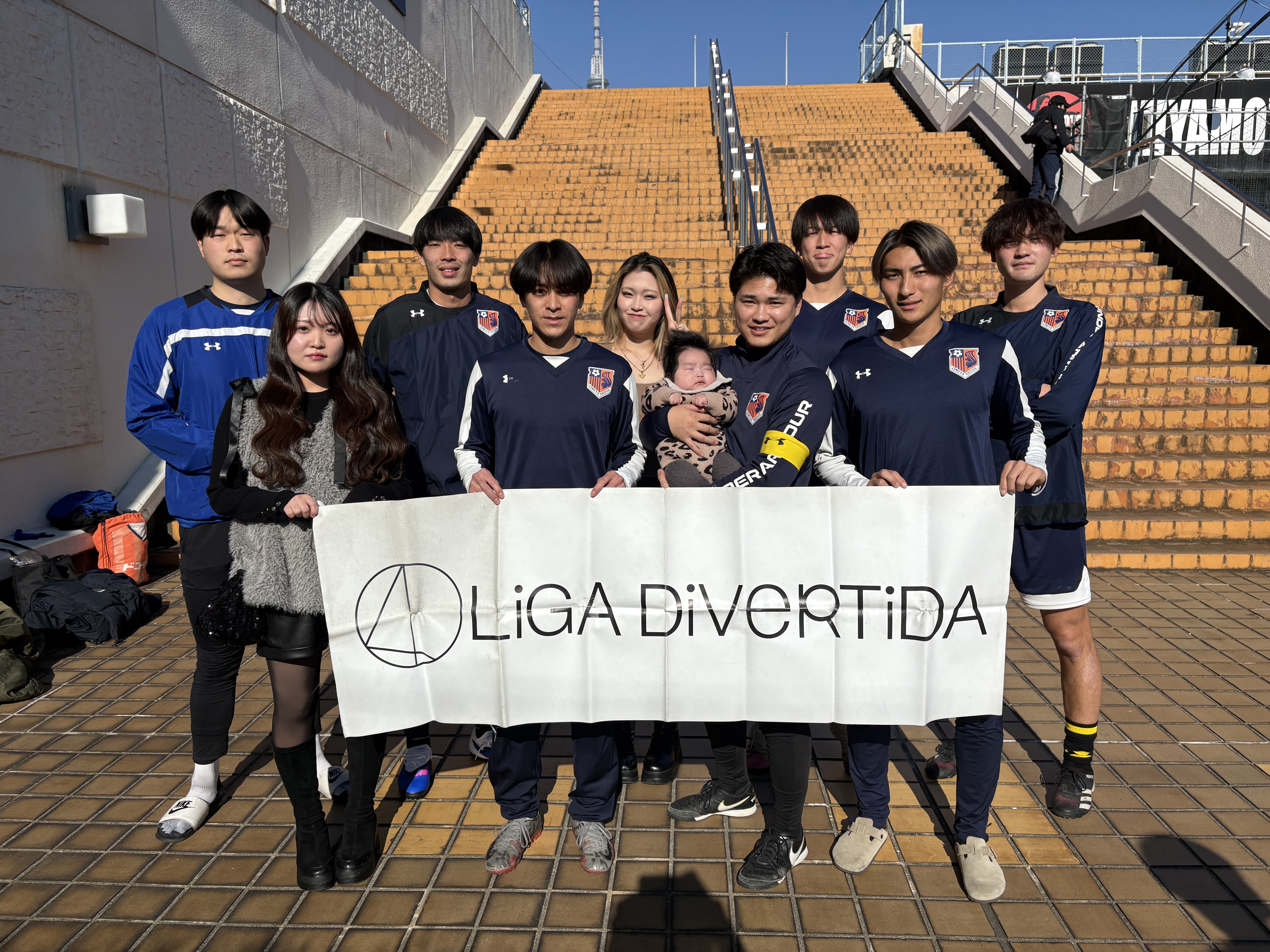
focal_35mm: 26
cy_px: 476
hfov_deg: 67.3
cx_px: 635
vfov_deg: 53.1
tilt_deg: -6.4
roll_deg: +0.9
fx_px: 954
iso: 50
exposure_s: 1/6329
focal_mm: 5.96
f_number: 1.6
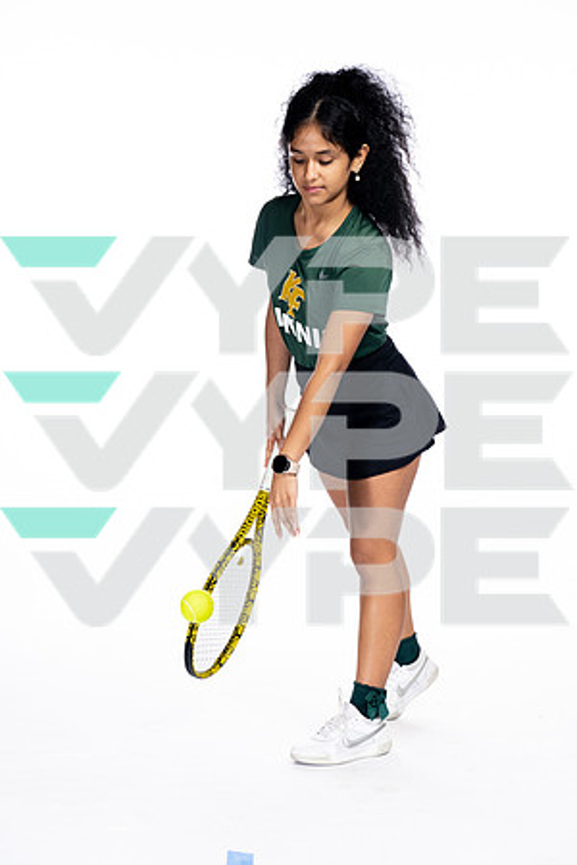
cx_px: 288
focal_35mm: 61
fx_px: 1466
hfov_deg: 22.3
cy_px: 432
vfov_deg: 32.9
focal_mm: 61
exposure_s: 1/250
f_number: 5.6
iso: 400
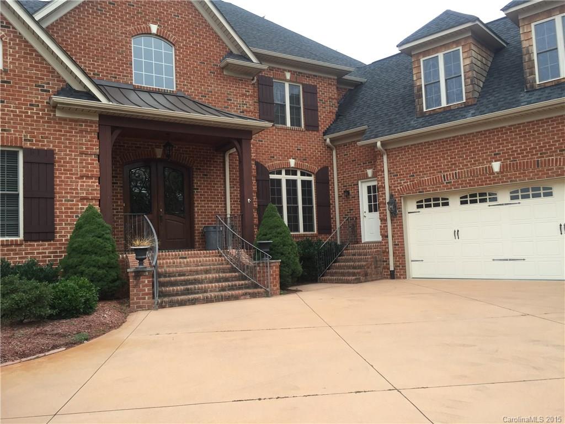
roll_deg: +2.8
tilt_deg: +4.0
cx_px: 282
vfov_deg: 48.2
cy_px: 212
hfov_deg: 61.7
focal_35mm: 29
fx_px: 473
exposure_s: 1/123
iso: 32
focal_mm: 4.15
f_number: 2.2
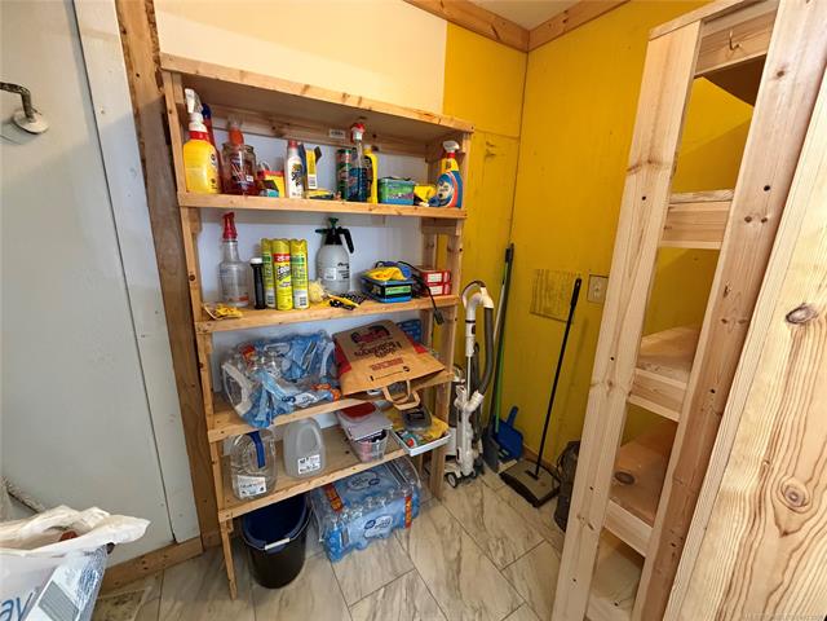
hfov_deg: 102.1
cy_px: 310
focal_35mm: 14
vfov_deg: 85.7
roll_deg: -1.9
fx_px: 334
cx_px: 414
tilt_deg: -13.7
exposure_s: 1/60
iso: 640
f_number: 2.2
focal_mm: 2.22
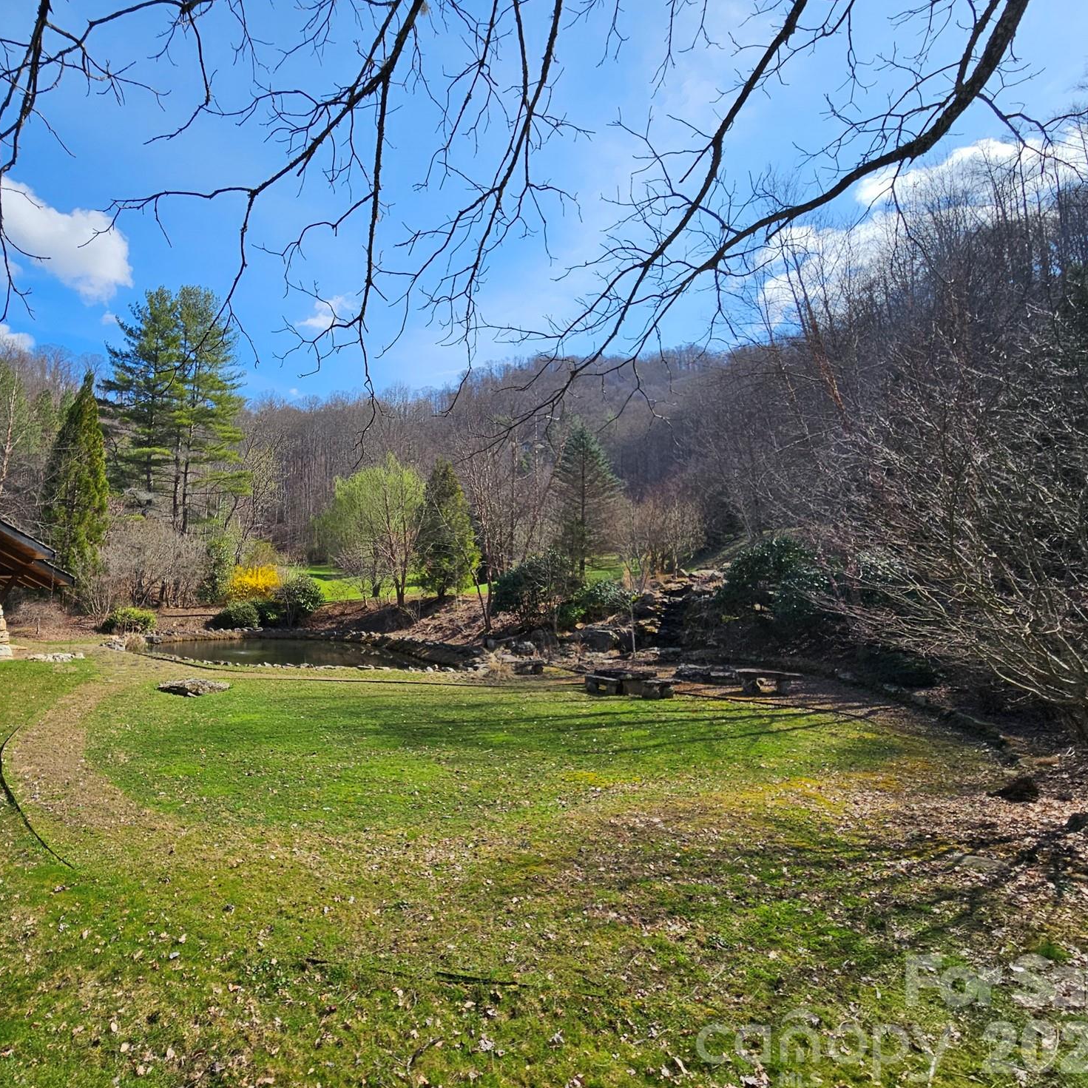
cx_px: 384
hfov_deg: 85.1
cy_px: 532
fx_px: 569
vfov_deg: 87.4
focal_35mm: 16
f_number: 2.2
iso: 50
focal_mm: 2.2
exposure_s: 1/2204
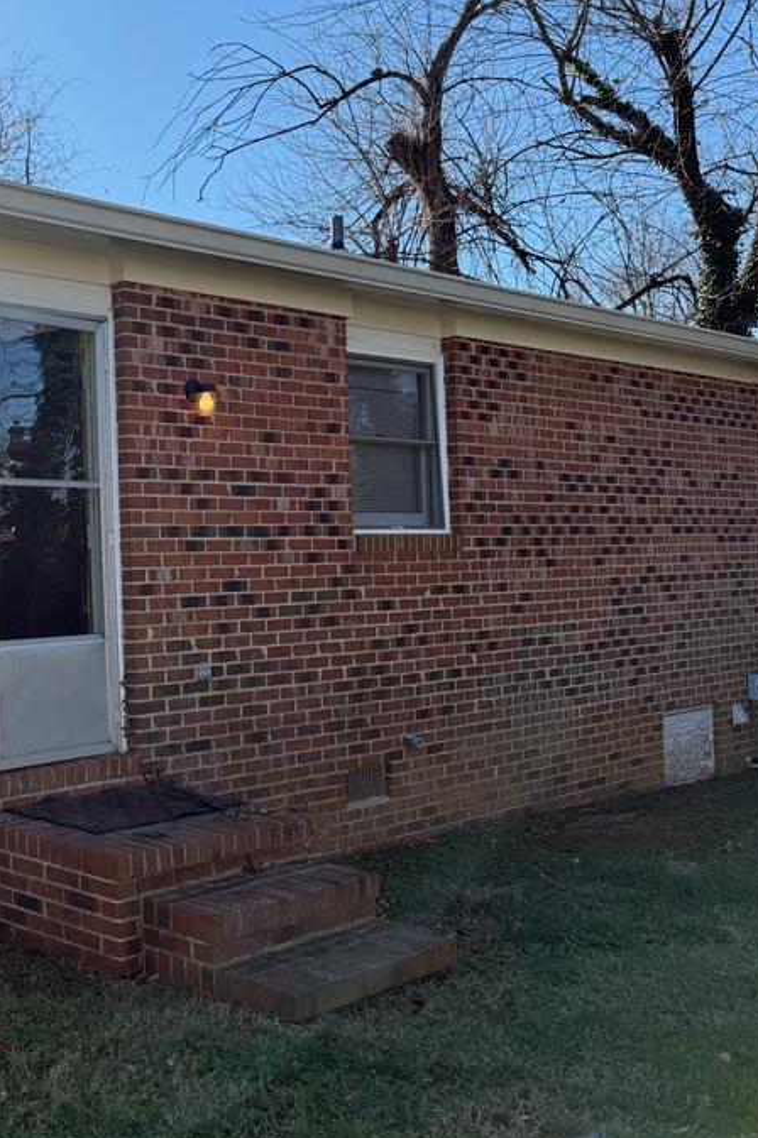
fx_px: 1201
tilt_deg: +4.0
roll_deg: +2.0
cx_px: -58
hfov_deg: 31.4
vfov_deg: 50.7
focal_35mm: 38
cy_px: 565
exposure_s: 1/3953
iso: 100
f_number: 1.78
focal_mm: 6.76
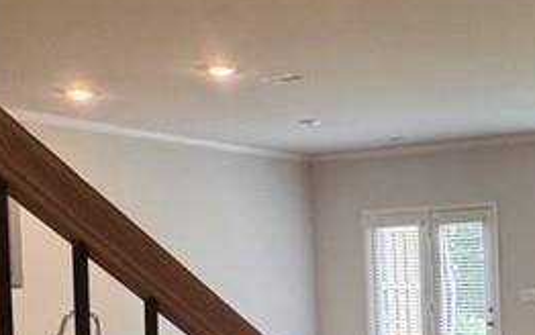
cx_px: 598
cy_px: 298
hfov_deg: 31.0
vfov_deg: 21.9
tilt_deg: -2.2
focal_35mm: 58
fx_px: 846
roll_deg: +2.3
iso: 200
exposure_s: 1/120
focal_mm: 2.22
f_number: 2.2
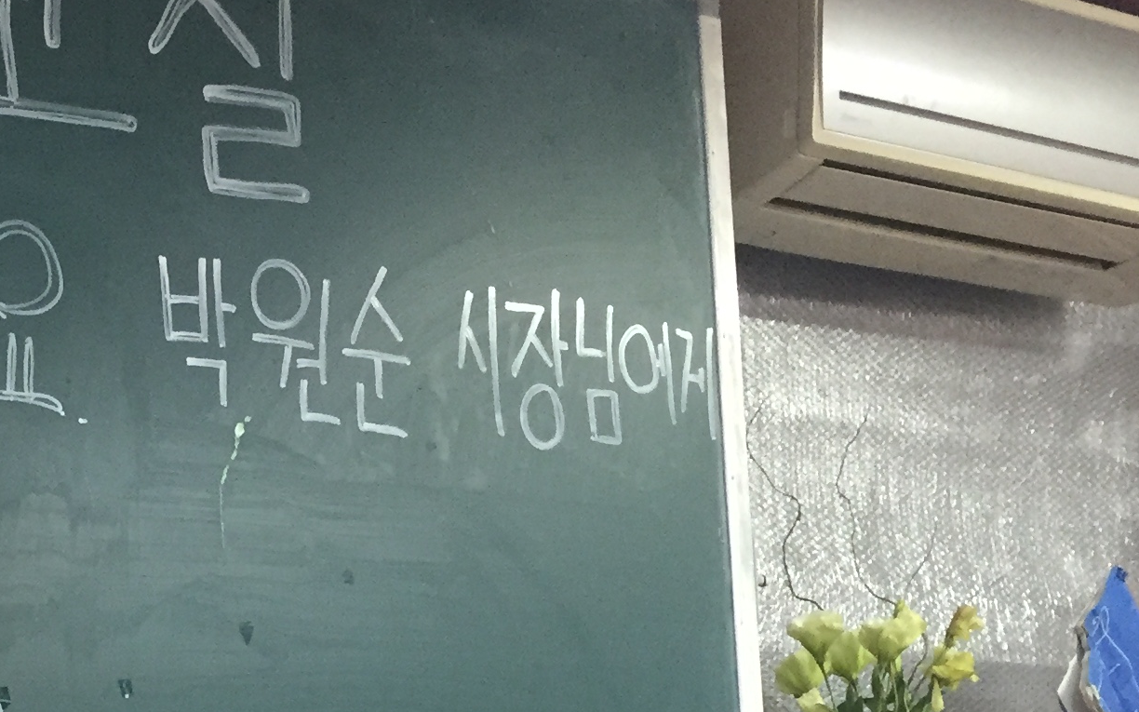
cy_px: 966
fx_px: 2545
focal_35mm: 82
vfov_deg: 15.1
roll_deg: +2.4
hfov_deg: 24.0
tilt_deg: +0.1
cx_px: -19
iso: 160
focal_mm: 4.15
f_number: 2.2
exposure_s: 1/30
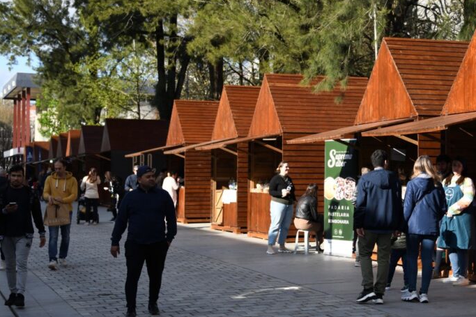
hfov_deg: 26.8
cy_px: 153
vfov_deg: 18.2
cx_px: 334
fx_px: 991
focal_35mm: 75
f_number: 4.5
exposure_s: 1/1250
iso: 320
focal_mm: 50
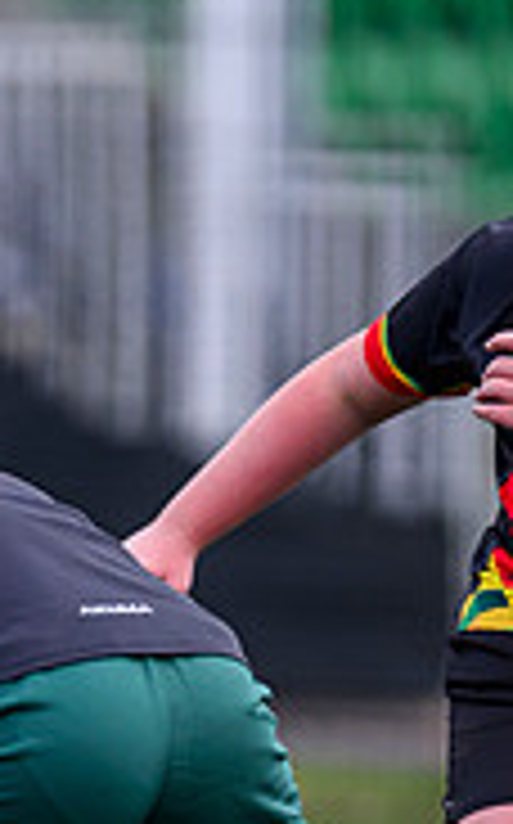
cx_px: -881
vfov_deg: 1.3
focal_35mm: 1570
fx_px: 35203
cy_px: 703
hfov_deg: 0.8
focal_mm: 400
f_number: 3.5
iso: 500
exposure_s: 1/1600
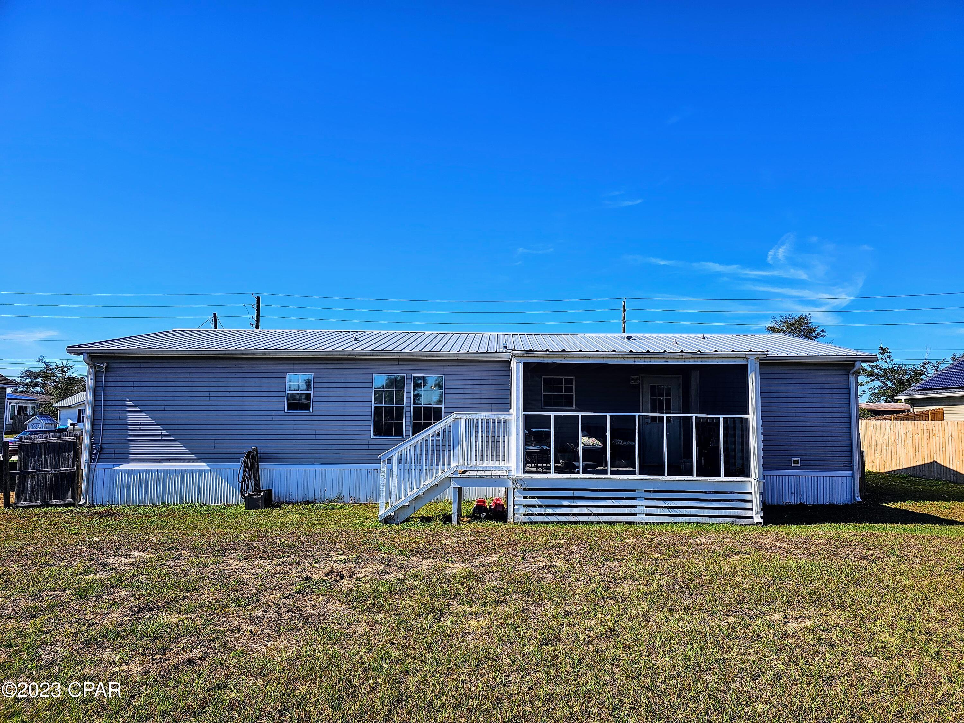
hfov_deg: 73.9
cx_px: 482
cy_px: 362
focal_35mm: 23
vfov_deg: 58.9
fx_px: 641
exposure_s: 1/1399
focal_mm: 6.3
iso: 16
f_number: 1.7
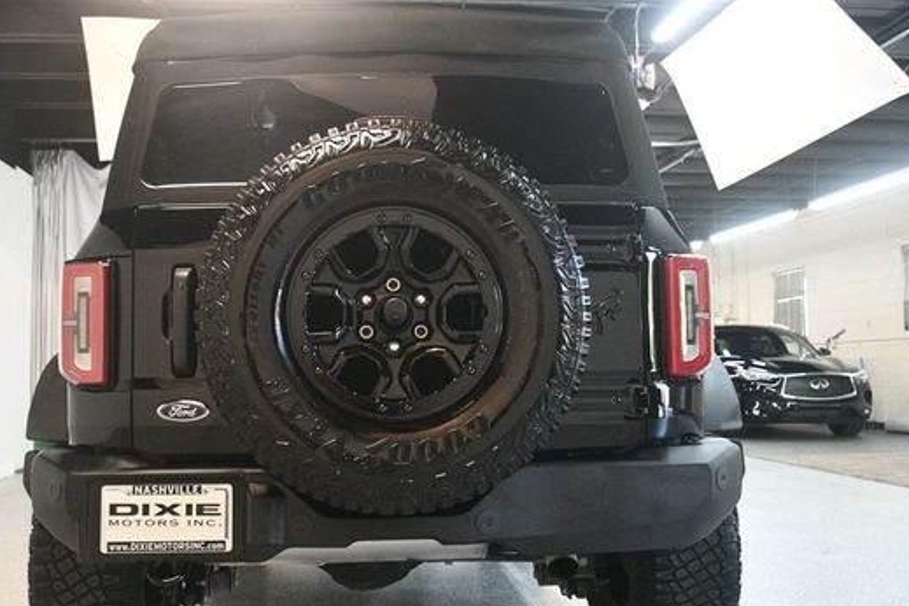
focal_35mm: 37
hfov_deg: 51.8
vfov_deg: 35.9
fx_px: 934
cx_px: 399
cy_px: 315
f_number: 3.5
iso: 3200
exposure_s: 1/125
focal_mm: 20
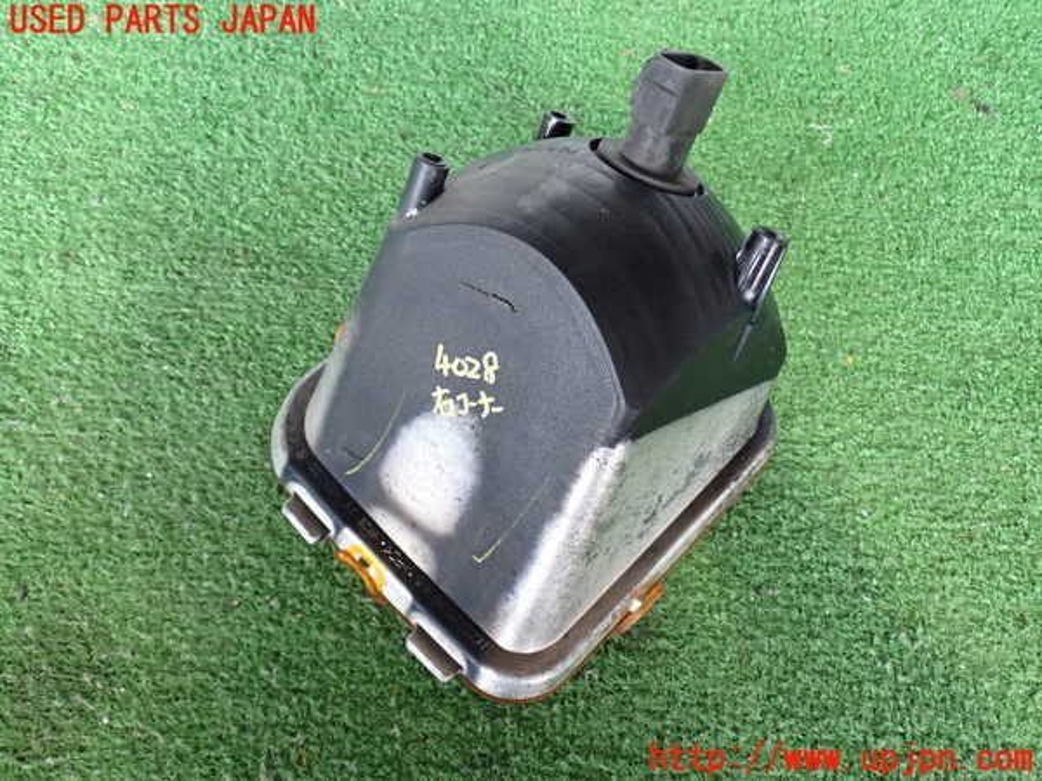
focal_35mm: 36
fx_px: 1084
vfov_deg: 39.7
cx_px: 521
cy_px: 390
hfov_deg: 51.4
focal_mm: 6.37
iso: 500
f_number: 2.5
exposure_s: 1/40
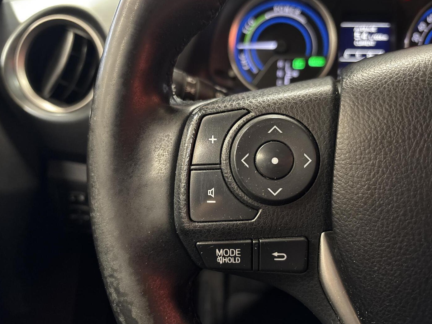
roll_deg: -1.1
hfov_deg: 65.3
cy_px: 162
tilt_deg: -22.4
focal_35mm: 27
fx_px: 337
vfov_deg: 51.3
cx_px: 218
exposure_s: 1/31
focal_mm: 5.96
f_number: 1.6
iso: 640
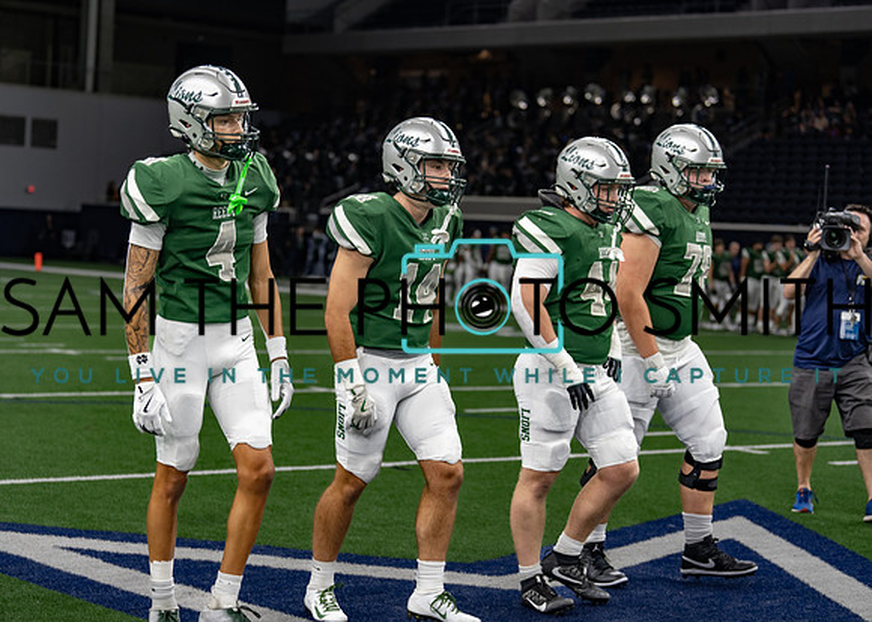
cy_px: 306
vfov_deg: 18.7
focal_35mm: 76
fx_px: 1890
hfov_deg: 26.0
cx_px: 389
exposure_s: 1/320
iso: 1000
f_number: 2.8
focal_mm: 70
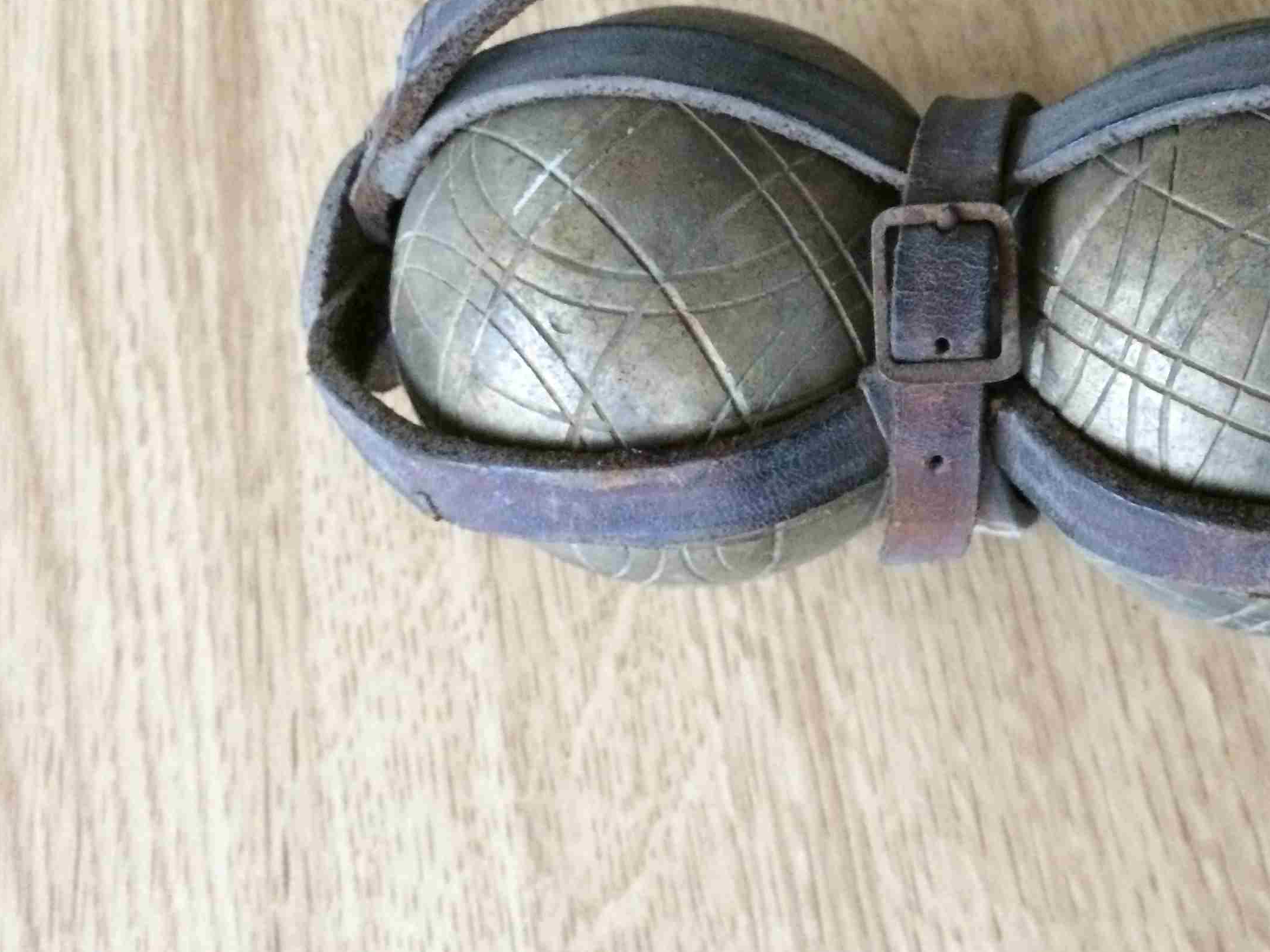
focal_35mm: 44
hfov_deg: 41.8
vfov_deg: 32.4
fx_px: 1614
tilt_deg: -65.8
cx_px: 933
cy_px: 275
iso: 500
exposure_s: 1/17
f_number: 2.2
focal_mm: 4.15
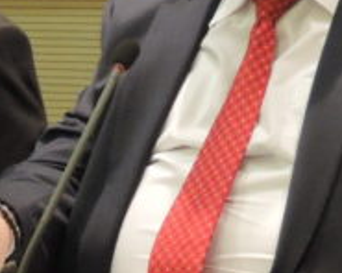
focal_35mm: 324
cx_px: -298
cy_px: 46
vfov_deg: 4.8
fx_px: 3279
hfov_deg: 5.9
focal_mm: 10.7
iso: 400
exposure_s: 1/20
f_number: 3.7
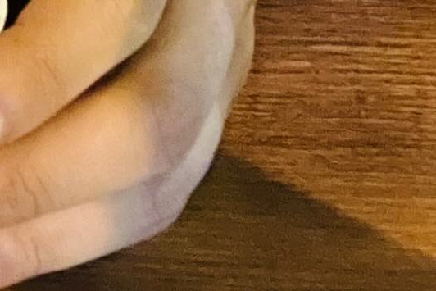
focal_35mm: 205
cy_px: -872
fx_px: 2483
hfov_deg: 9.4
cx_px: -456
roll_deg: -0.4
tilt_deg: -18.7
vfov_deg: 5.7
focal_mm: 4.2
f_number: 1.6
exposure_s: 1/17
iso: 1000
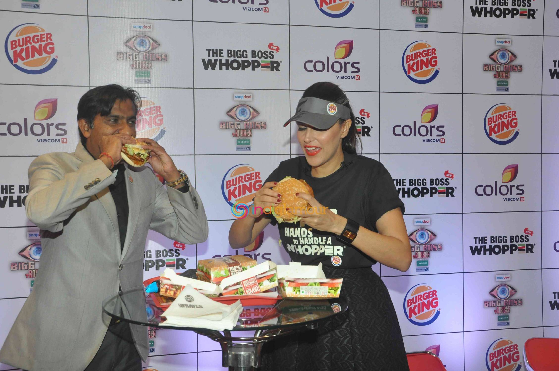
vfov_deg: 34.1
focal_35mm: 39
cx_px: 280
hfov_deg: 49.6
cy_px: 186
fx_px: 605
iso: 1000
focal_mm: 26
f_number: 9
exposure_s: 1/200
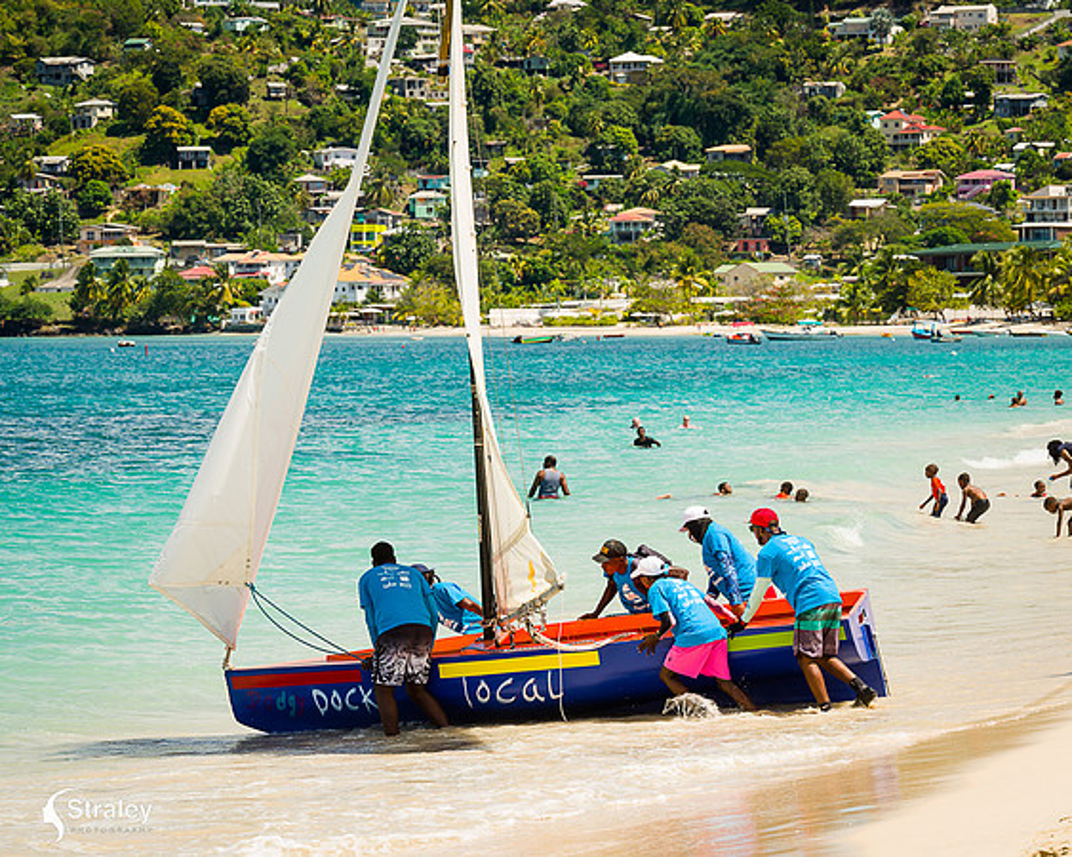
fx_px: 4885
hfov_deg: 12.5
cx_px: 588
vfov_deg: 10.0
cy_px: 426
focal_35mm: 154
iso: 125
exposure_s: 1/320
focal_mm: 130
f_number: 8
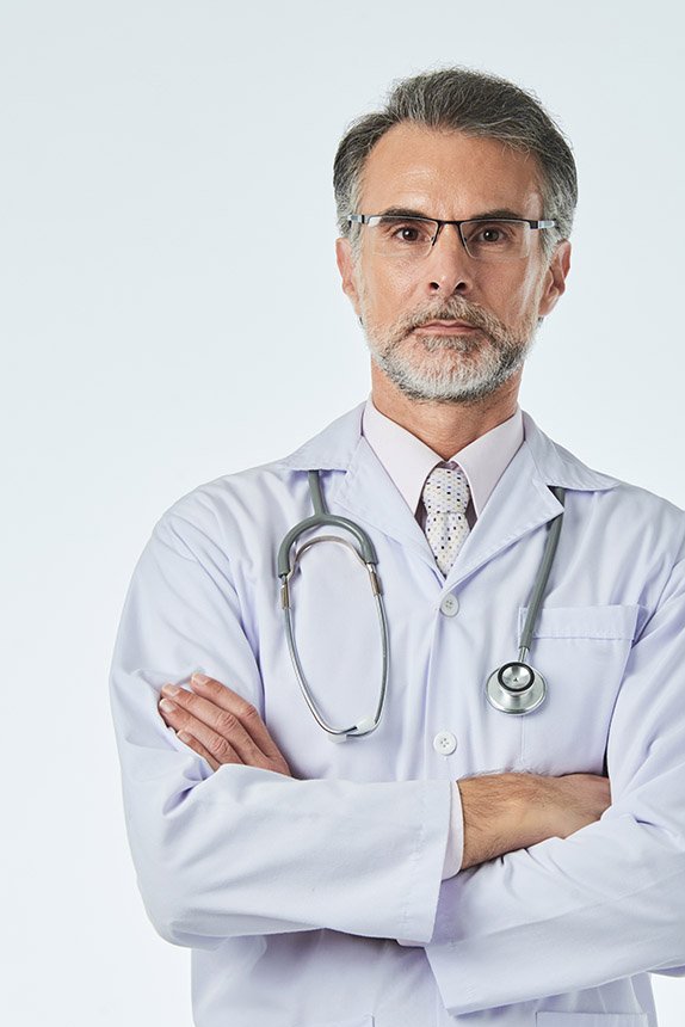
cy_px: 629
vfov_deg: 8.9
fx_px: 6559
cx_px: 448
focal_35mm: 230
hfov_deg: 6.0
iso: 400
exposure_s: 1/250
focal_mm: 165
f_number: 11
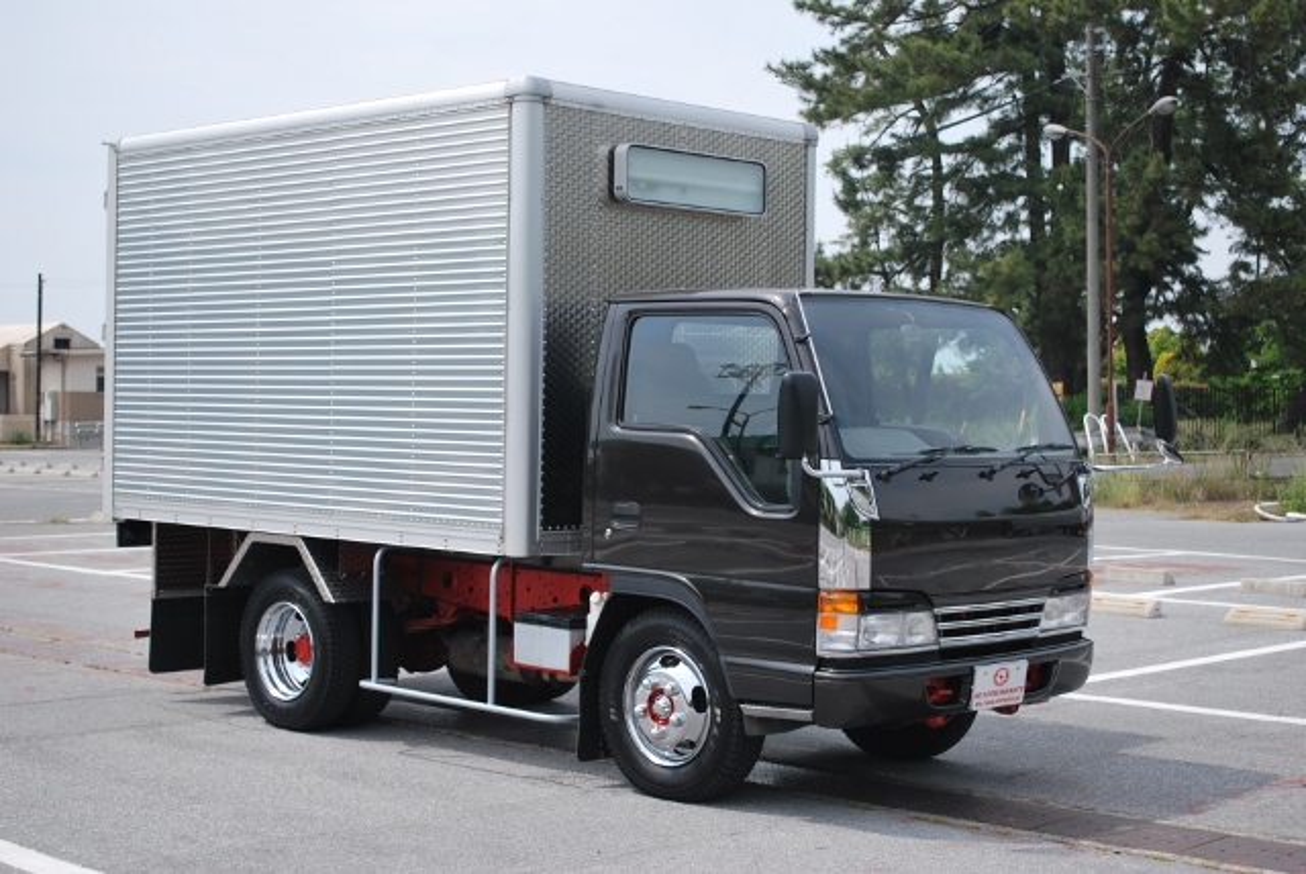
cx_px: 653
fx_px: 1961
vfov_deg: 25.1
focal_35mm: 54
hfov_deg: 36.8
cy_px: 437
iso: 110
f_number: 5.3
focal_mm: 36
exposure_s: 1/500
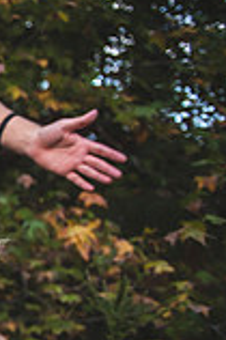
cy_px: 283
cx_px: -379
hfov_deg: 11.5
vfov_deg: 22.8
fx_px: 830
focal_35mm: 88
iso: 100
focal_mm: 24
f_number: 2.8
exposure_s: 1/200
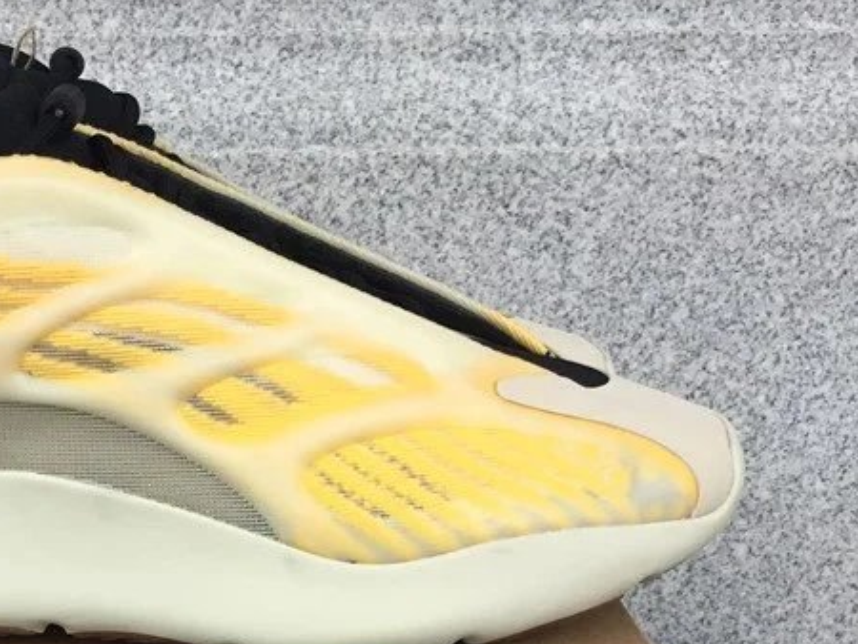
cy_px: 607
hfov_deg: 30.4
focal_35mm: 62
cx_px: 166
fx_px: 1538
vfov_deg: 22.9
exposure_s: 1/301
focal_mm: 3.3
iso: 25
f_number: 2.4
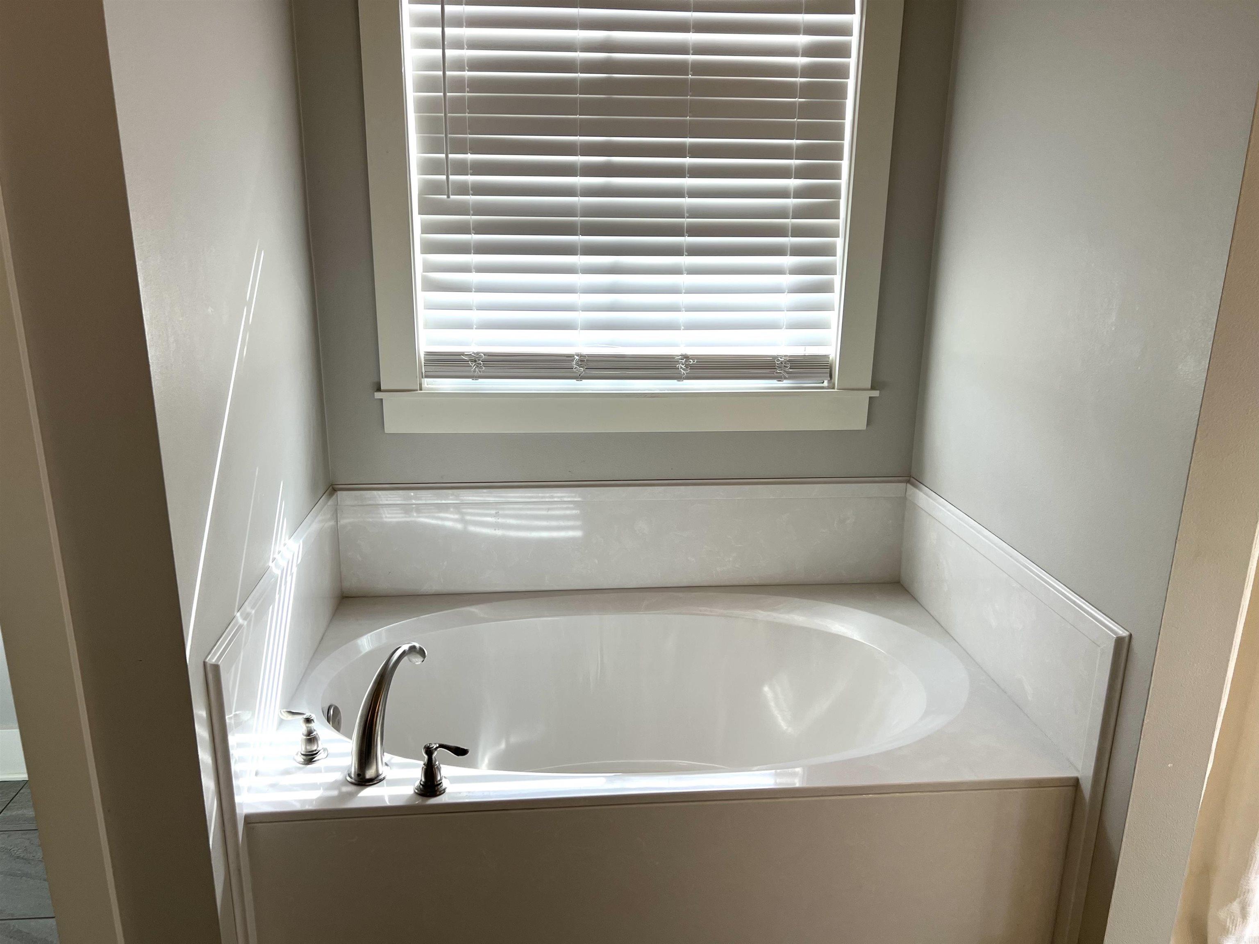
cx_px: 630
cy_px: 472
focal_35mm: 26
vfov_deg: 53.1
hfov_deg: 67.3
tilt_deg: -17.3
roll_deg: -0.1
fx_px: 946
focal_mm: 5.7
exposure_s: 1/273
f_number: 1.5
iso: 40
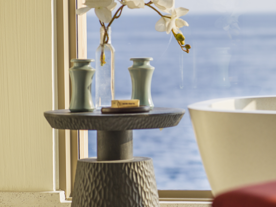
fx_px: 1586
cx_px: 301
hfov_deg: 9.8
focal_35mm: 199
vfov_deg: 7.4
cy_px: 18
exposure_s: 1/640
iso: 200
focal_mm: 90
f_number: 3.5
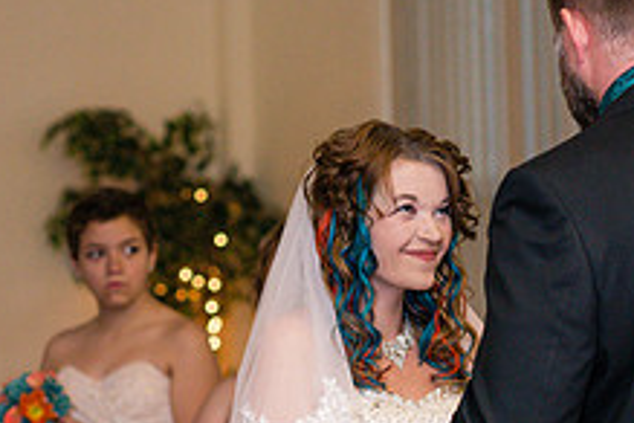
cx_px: 418
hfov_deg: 8.6
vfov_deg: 5.7
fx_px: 4209
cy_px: 370
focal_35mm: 239
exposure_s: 1/200
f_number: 3.2
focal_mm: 85
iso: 800
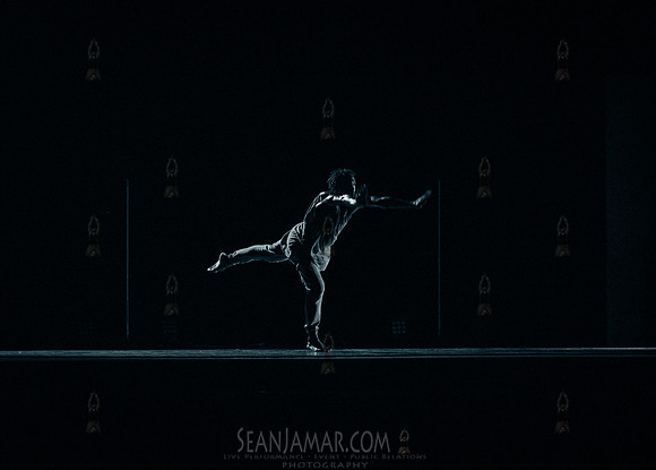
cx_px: 359
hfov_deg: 10.4
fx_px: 3601
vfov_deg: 7.5
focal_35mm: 193
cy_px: 271
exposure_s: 1/320
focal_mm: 135
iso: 4000
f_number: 2.8
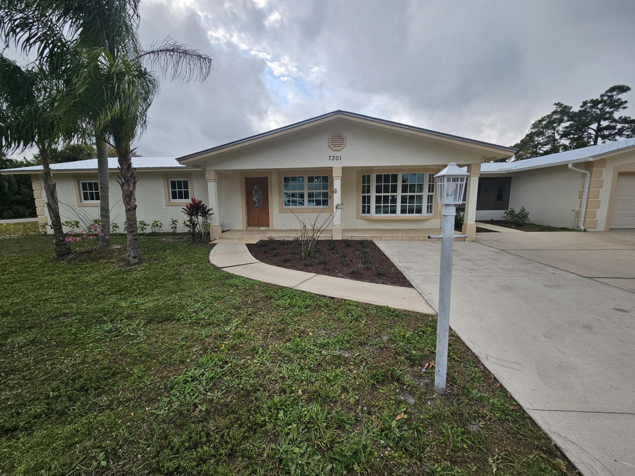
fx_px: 238
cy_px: 238
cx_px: 318
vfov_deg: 89.9
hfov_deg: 106.2
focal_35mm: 13
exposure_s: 1/1946
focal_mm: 2.2
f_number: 2.2
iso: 50
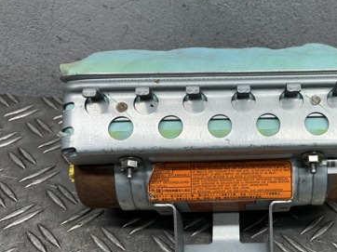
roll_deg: -4.8
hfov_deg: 40.1
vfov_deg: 31.4
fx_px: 448
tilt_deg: -40.1
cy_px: 153
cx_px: 253
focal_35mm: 46
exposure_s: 1/150
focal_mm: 5.1
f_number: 1.6
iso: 32
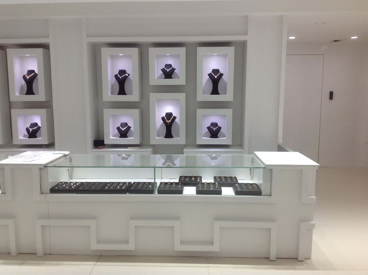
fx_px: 372
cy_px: 138
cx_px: 184
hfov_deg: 52.7
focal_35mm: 35
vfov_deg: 40.6
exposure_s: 1/120
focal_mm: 4.28
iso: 64
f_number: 2.4
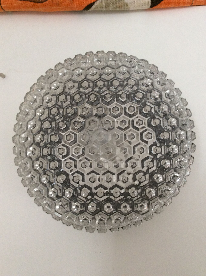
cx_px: 103
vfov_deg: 56.9
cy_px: 138
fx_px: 255
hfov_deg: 44.1
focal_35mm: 32
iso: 100
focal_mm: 3.3
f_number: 2.4
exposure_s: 1/25
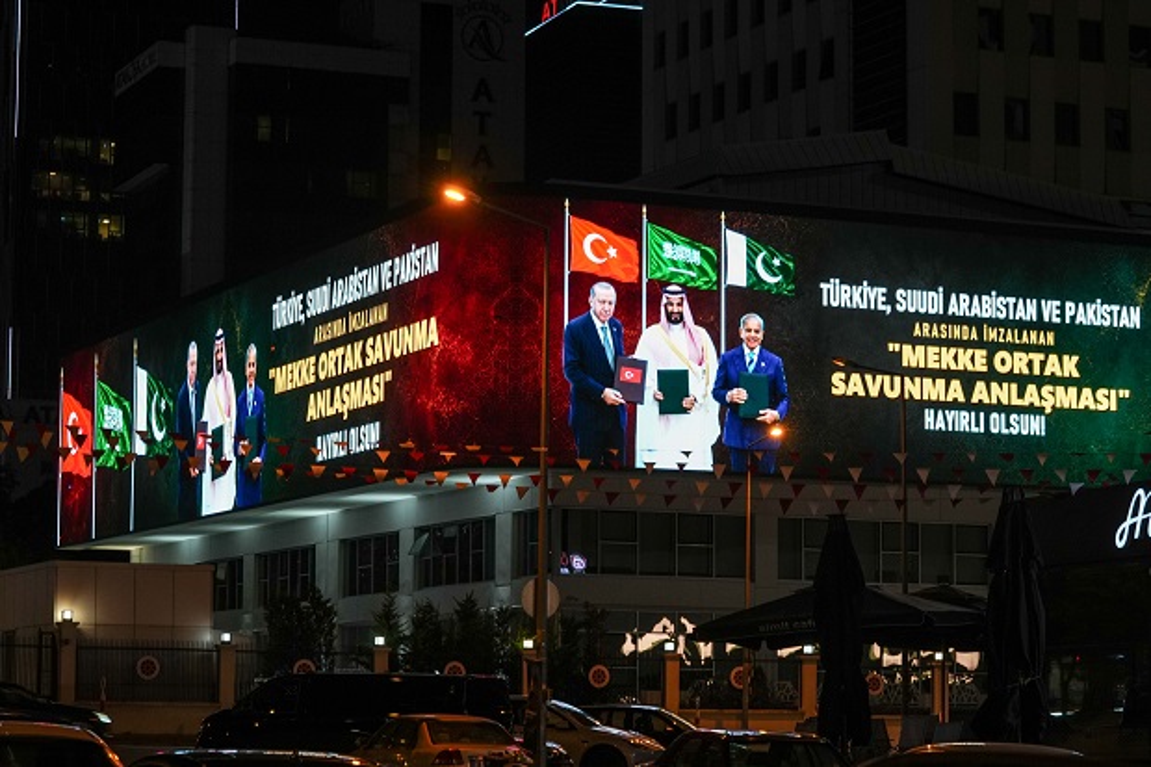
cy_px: 384
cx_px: 576
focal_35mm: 94
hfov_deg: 21.7
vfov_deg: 14.5
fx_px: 3004
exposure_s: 1/30
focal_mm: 94
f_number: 7.1
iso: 800
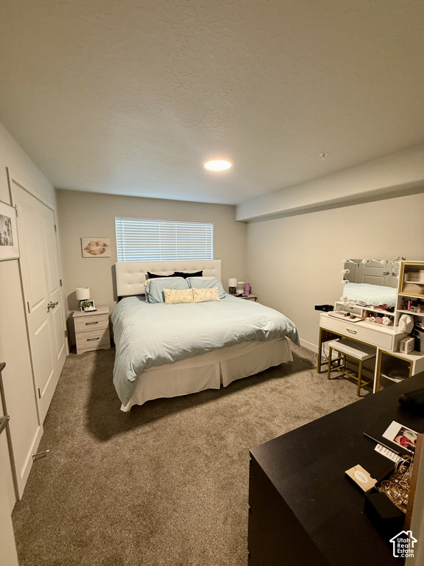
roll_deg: +0.5
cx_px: 212
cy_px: 283
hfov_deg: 85.7
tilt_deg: -6.9
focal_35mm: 14
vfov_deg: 102.1
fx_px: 229
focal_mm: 2.22
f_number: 2.2
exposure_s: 1/60
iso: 200
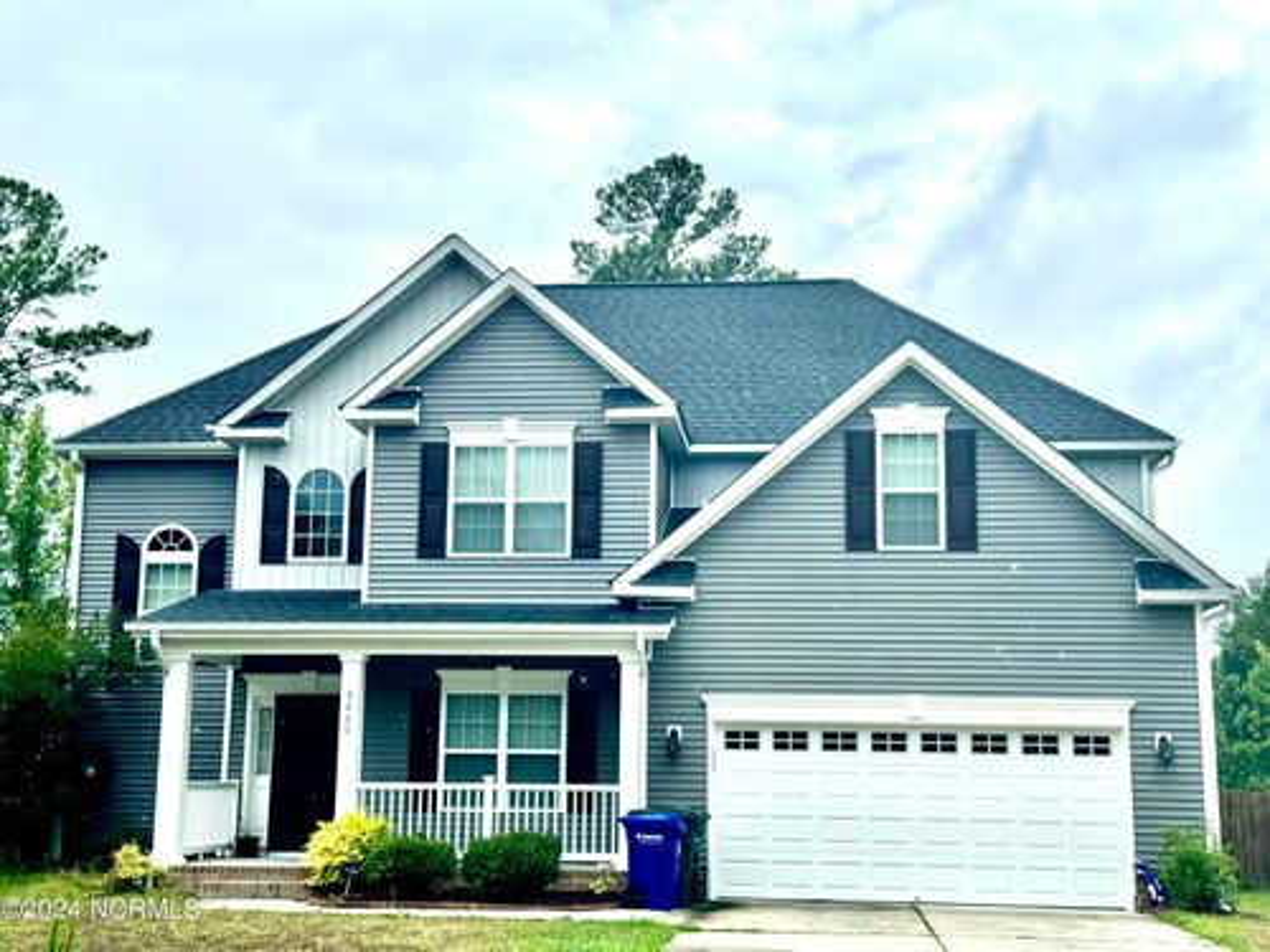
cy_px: 476
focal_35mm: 48
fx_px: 1761
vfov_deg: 30.3
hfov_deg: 39.7
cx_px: 635
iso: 64
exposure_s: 1/4608
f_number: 1.78
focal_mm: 6.76
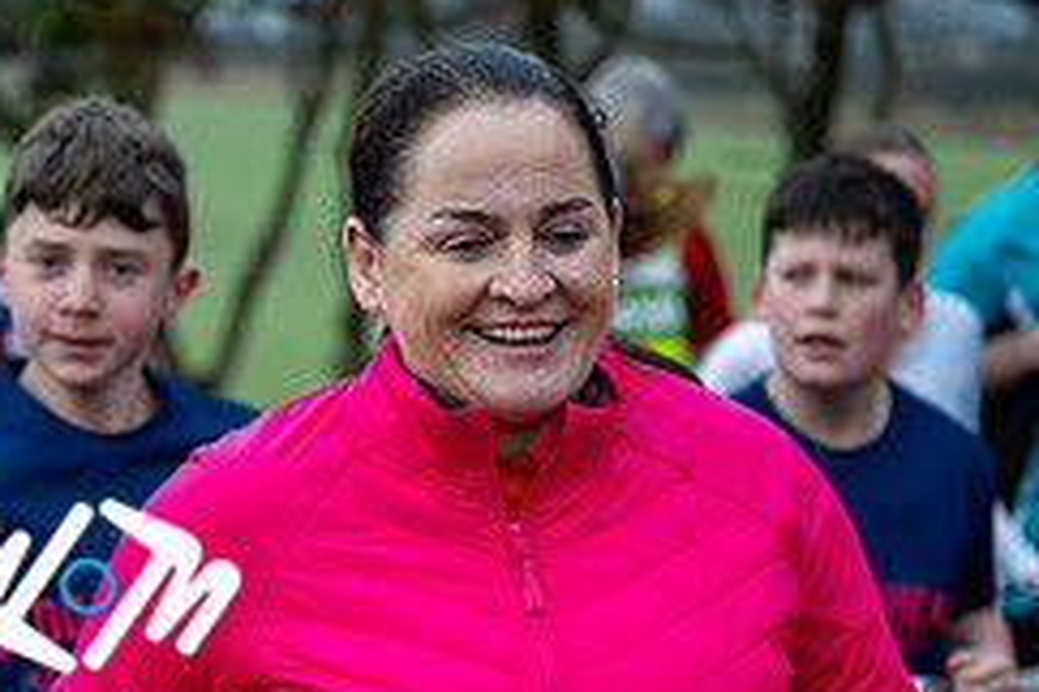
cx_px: 86
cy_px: 681
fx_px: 4845
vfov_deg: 8.1
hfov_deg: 12.1
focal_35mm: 168
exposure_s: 1/1250
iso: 400
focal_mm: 70
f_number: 2.8
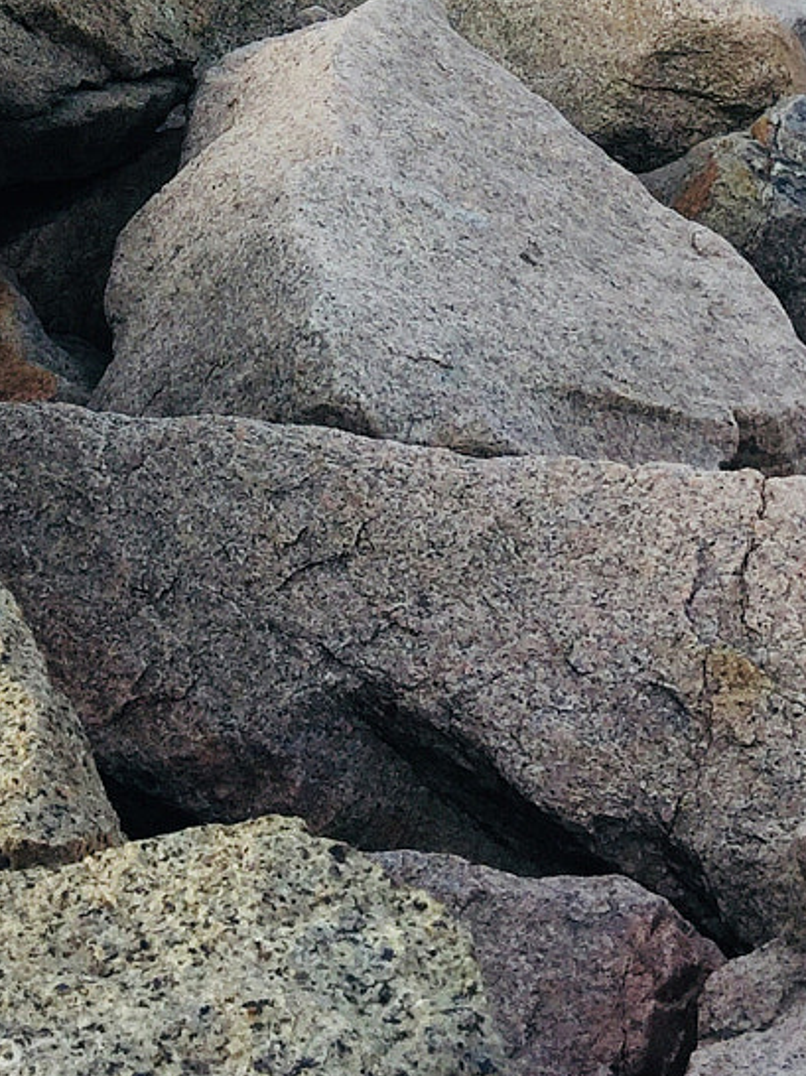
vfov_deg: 20.8
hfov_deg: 17.3
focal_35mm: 85
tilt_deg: -12.4
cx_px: 213
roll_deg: +3.0
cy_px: -361
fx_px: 2641
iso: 32
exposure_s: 1/791
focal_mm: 4.15
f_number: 2.2
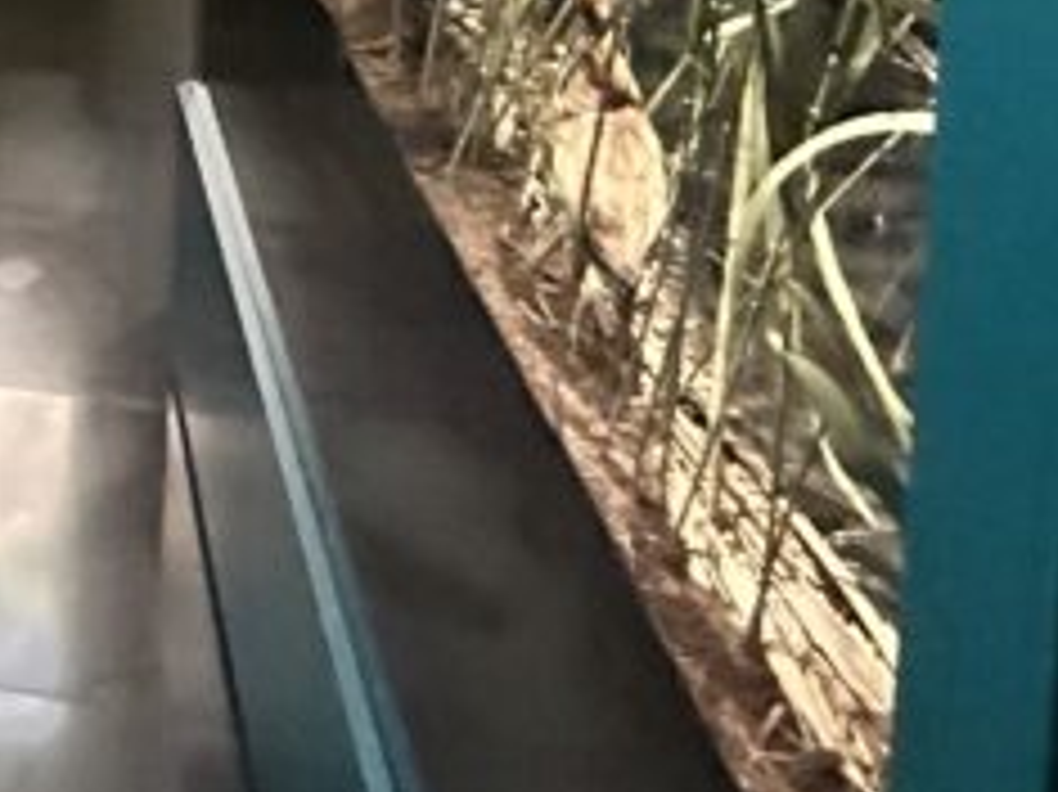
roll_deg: +0.1
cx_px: -306
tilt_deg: -6.7
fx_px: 1863
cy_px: -472
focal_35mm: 61
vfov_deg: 19.9
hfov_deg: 26.9
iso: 1250
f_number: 2.2
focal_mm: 2.22
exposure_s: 1/50
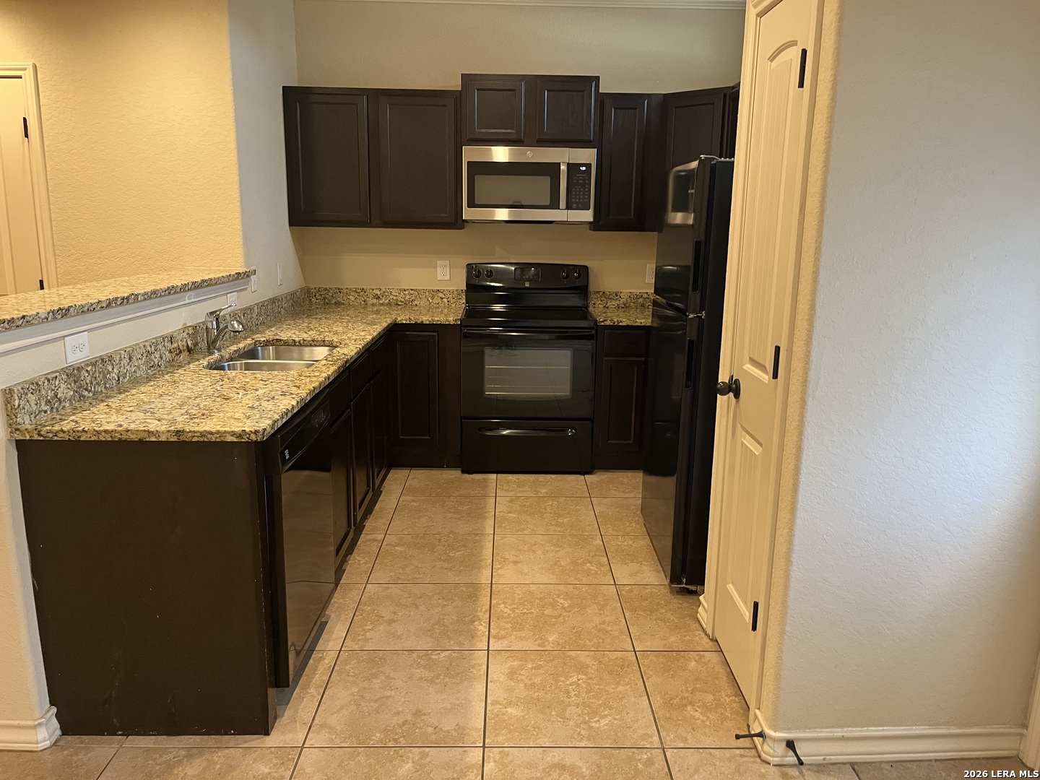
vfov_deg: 53.1
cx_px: 520
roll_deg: -0.7
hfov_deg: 67.3
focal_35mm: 26
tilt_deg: -11.6
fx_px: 781
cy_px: 390
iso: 200
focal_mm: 5.1
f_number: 1.6
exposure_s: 1/60
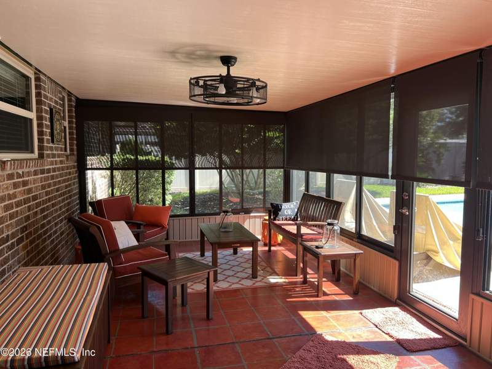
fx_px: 370
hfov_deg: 67.3
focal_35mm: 26
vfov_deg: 53.1
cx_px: 246
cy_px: 184
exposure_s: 1/121
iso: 50
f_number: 1.5
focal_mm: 5.7
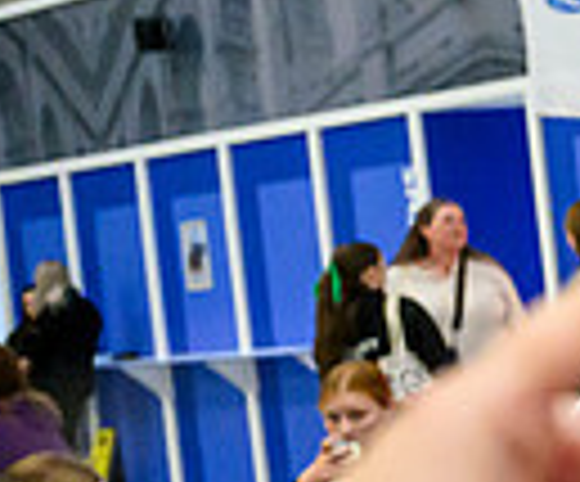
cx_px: 1679
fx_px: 2281
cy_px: 176
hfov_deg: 10.6
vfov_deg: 12.0
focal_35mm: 131
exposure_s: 1/250
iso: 10000
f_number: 2.8
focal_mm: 24
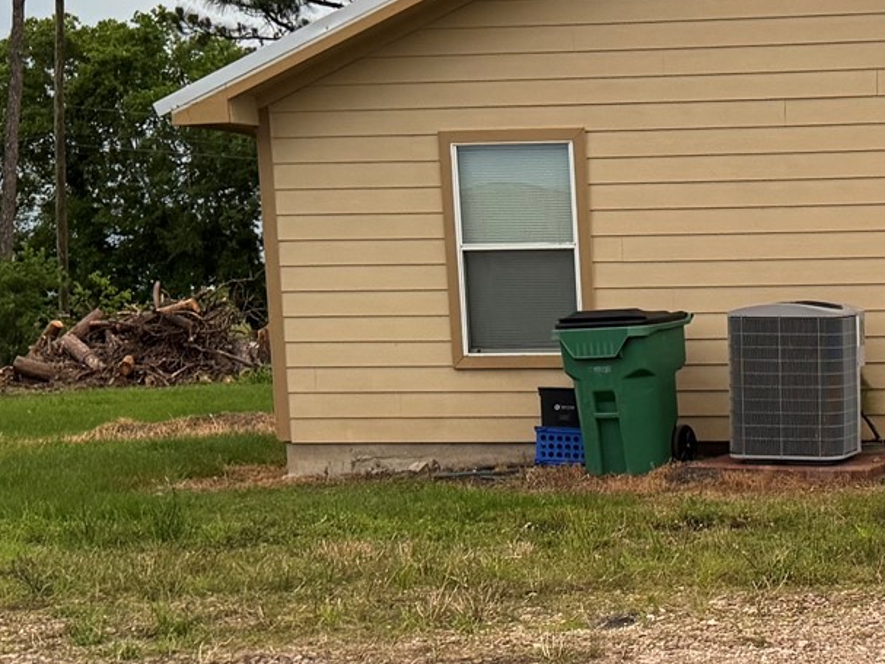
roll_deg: +2.1
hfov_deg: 22.6
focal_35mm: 81
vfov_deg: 18.0
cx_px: 1009
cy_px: 541
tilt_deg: -6.6
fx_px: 2070
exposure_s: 1/60
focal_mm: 6.76
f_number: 1.78
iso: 250
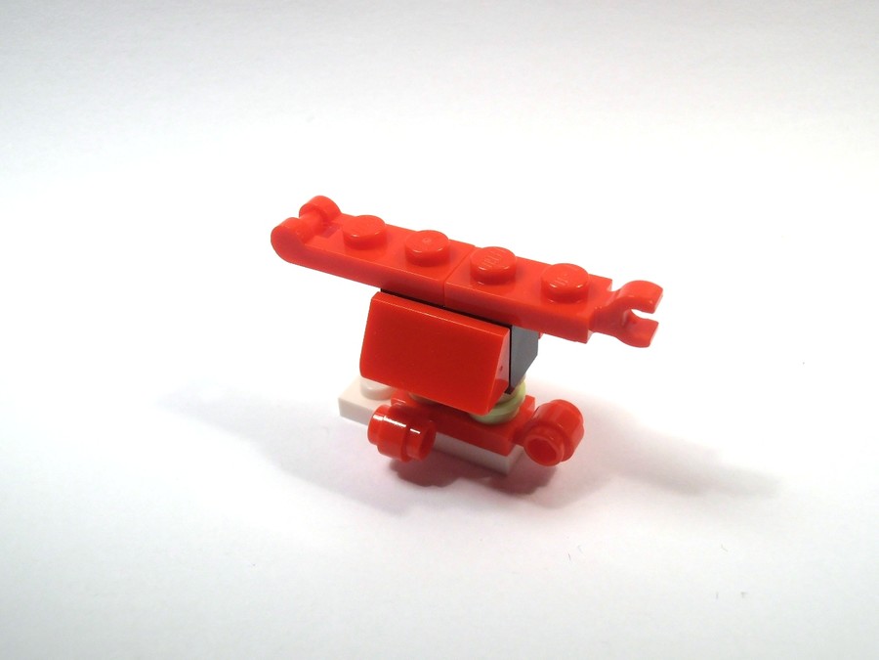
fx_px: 940
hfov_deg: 50.1
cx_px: 440
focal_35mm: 37
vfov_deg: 38.7
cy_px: 330
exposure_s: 1/80
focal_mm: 6.61
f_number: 3.9
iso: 80
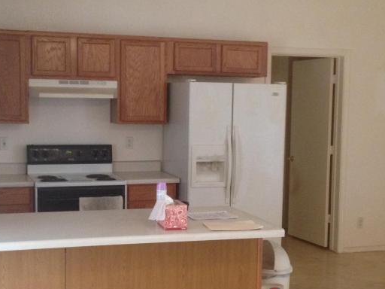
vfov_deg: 21.0
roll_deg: -3.7
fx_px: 779
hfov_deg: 27.8
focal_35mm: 70
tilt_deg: -7.5
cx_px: 205
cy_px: 180
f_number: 2.4
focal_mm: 4.28
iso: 200
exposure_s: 1/20
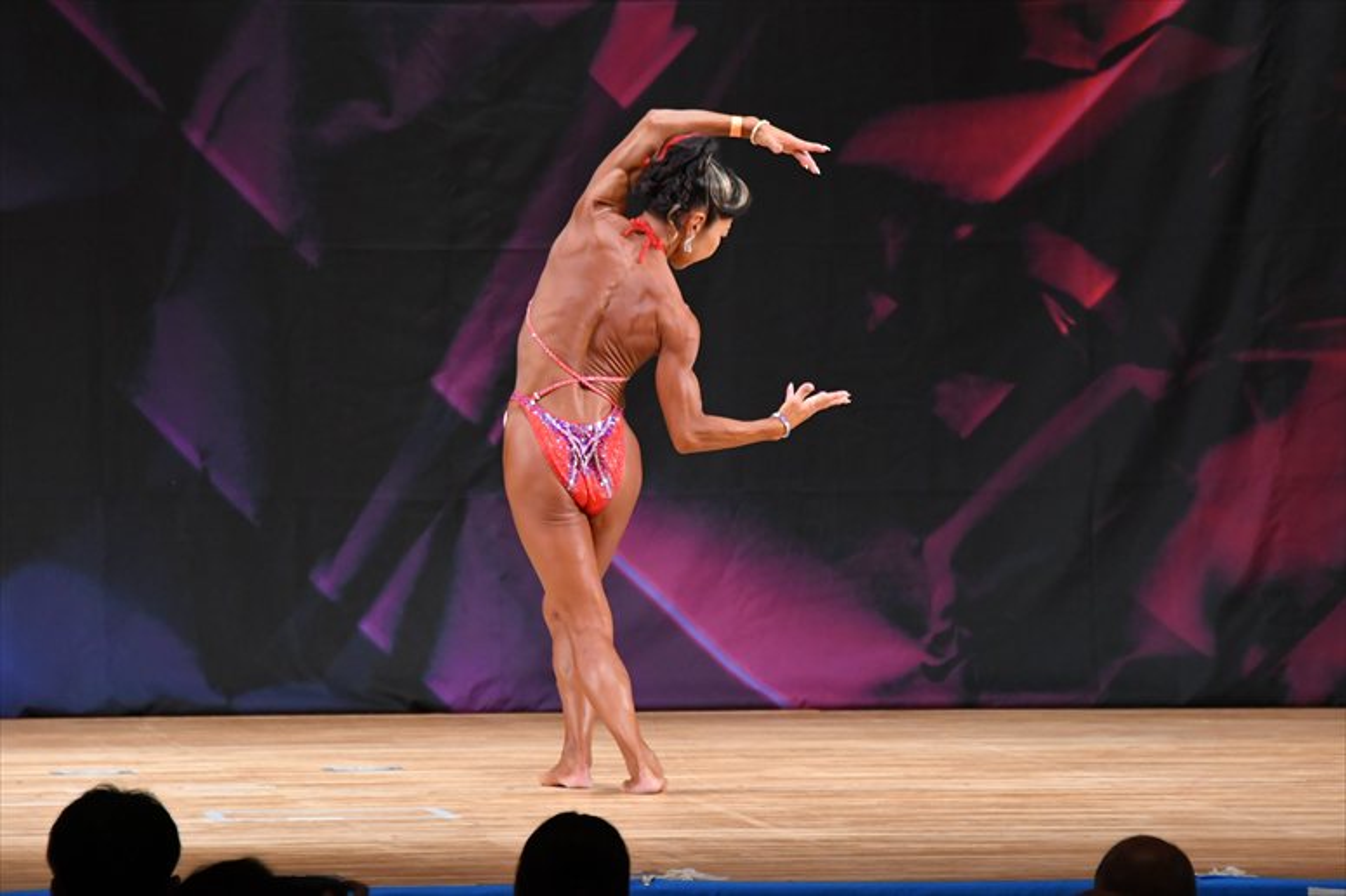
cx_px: 673
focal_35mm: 300
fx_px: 11211
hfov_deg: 6.9
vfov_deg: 4.6
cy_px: 448
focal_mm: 200
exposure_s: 1/400
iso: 3200
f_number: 5.6
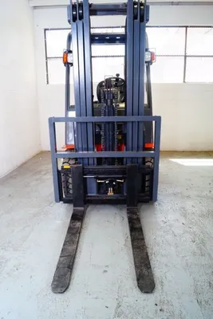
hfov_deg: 48.0
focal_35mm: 27
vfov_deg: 67.4
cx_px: 106
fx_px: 239
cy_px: 160
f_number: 10
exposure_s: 1/200
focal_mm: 18
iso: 2000
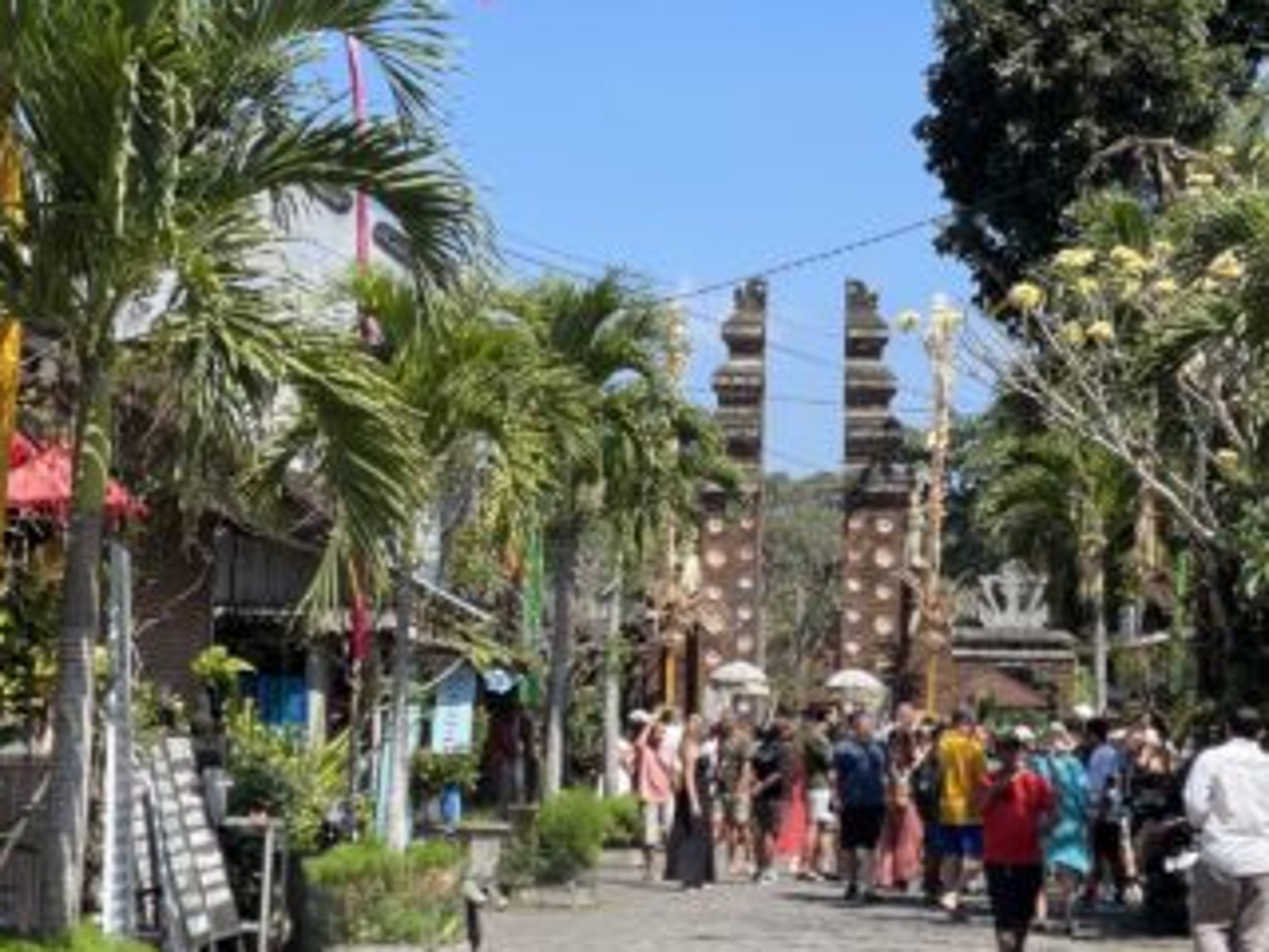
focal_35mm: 96
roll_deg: -1.0
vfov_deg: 15.4
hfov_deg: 20.4
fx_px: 3519
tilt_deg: +4.6
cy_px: 420
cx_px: 730
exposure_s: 1/774
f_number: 2.2
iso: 20
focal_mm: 7.5
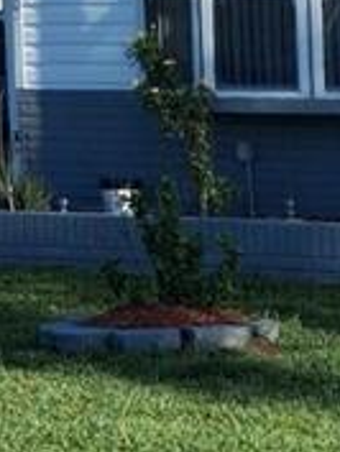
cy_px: 478
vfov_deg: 10.7
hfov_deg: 7.4
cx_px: 941
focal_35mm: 183
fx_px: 2394
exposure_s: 1/473
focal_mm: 4
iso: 25
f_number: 1.8
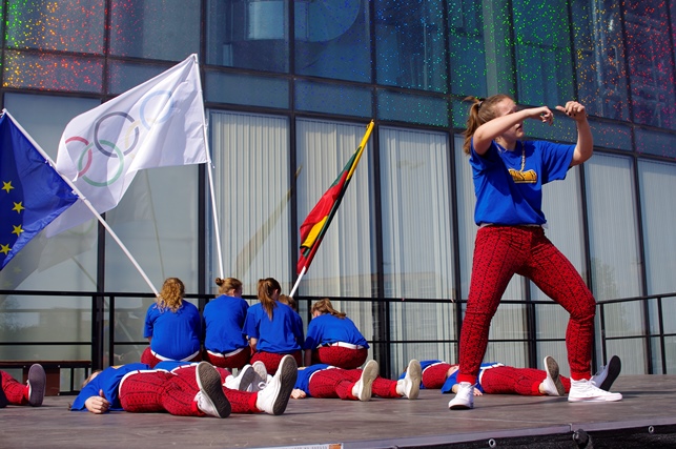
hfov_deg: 43.7
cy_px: 224
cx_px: 338
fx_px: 844
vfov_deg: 29.8
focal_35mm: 45
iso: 200
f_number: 8
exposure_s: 1/500
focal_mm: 30
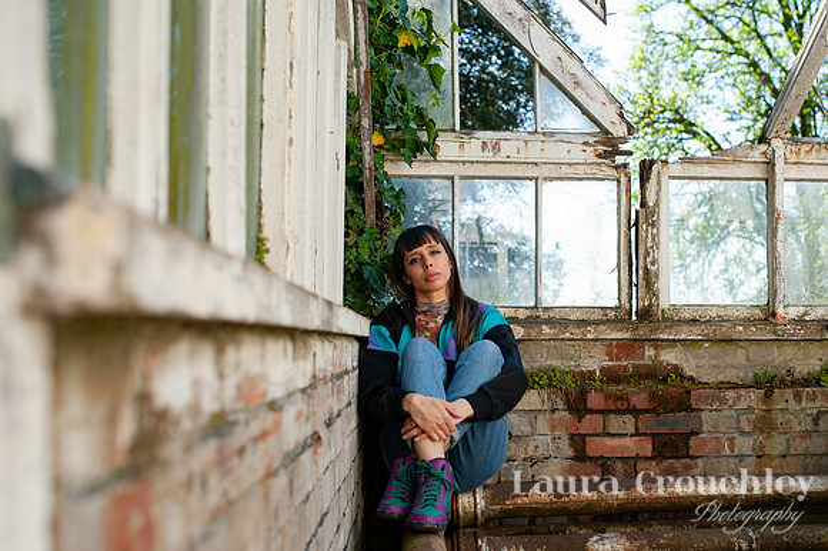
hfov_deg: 46.3
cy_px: 319
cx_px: 480
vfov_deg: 31.8
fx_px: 965
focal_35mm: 42
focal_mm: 35
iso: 320
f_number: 3.5
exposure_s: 1/1000
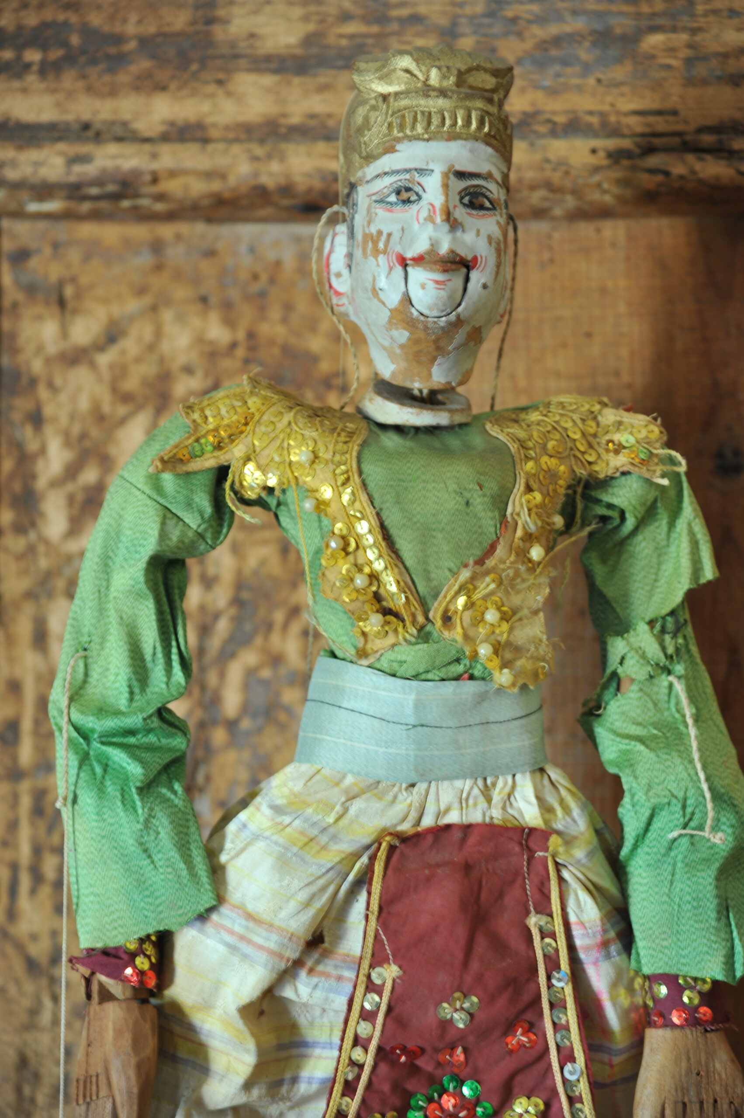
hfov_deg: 11.4
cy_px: 559
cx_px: 372
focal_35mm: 120
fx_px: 3725
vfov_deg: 17.1
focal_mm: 120
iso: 200
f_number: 4.5
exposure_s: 1/3
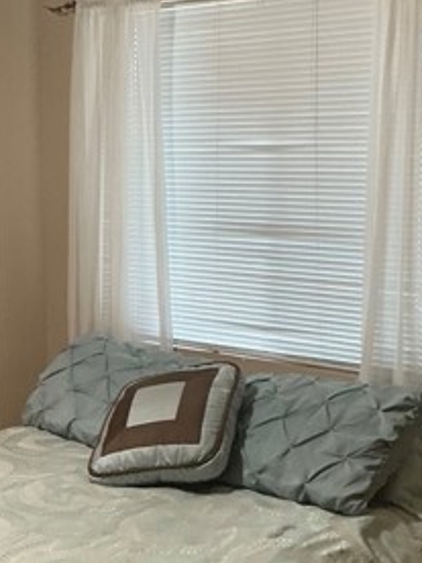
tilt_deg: -7.6
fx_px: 1057
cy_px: 320
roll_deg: +0.1
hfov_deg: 22.5
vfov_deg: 29.8
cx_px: 157
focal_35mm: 65
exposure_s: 1/60
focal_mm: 3
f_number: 1.8
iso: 200
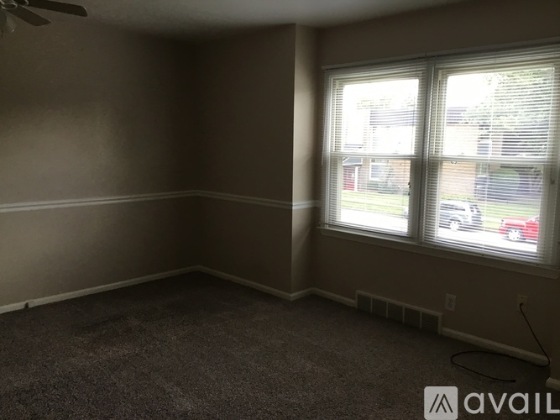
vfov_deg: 45.4
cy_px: 210
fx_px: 501
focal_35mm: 31
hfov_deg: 58.4
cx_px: 280
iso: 25
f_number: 2.4
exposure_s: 1/30
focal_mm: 3.3
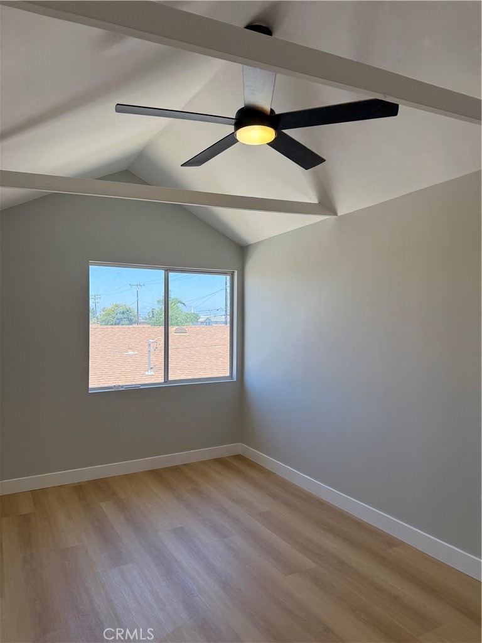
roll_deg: -0.2
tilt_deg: -0.2
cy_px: 322
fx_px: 446
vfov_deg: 71.6
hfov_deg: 56.8
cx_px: 241
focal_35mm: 24
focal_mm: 6.76
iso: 100
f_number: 1.78
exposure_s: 1/750
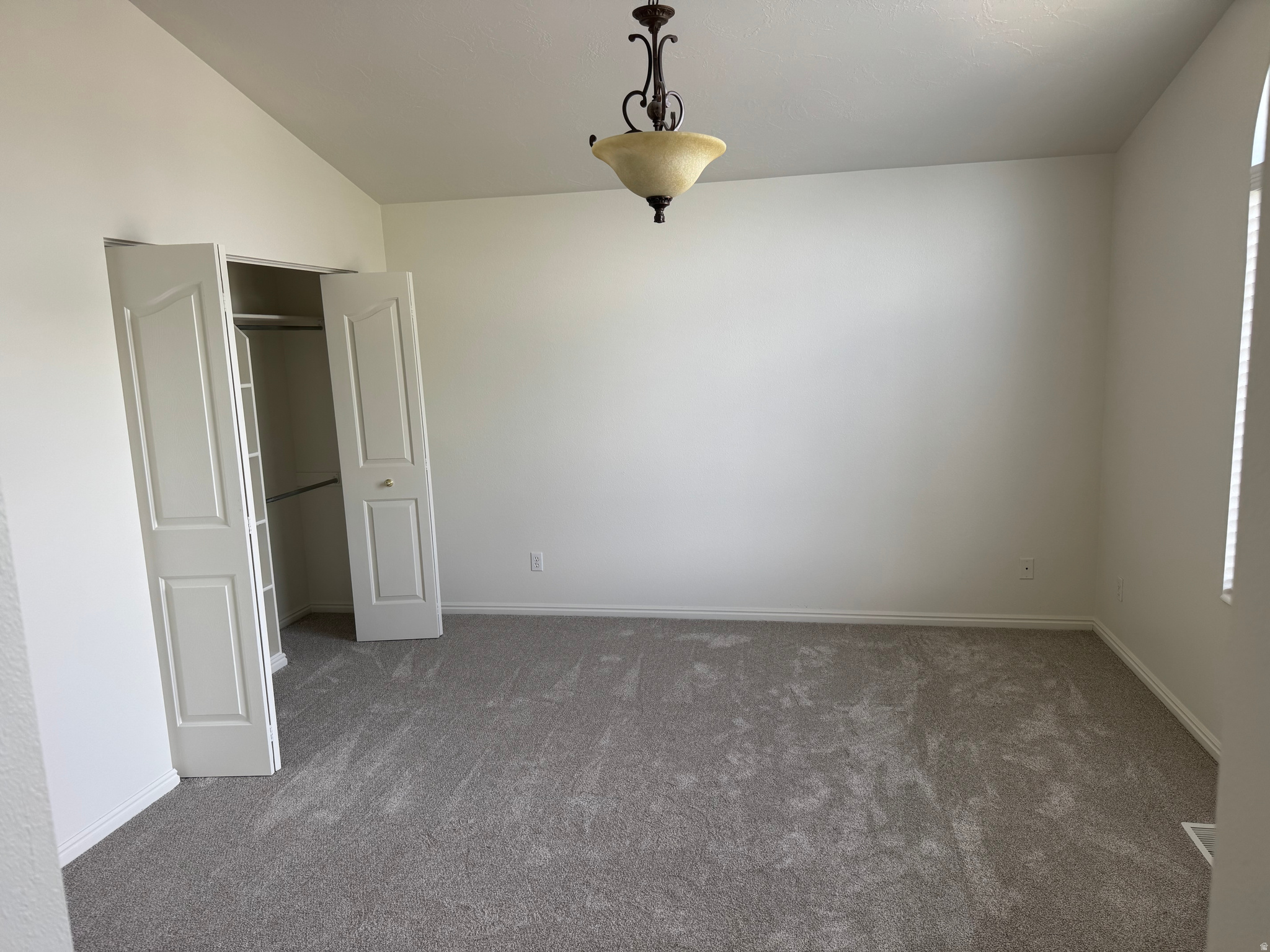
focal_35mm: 24
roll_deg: +2.4
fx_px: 881
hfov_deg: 71.6
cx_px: 635
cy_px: 476
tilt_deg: -9.2
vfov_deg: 56.8
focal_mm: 6.76
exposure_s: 1/121
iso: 64
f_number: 1.78
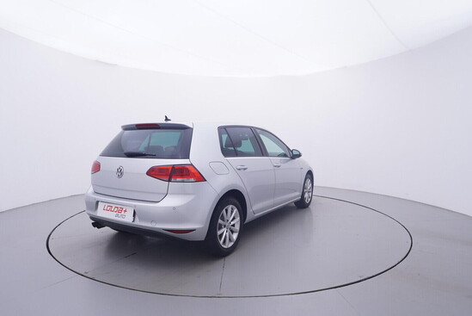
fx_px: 295
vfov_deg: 56.2
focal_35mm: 22
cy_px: 158
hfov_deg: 77.3
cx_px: 236
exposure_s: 1/80
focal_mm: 15
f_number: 5
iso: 200
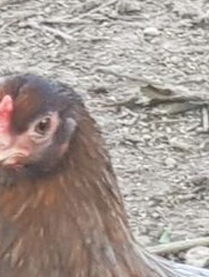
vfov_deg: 8.6
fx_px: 1743
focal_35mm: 217
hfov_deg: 6.8
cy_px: 542
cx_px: 218
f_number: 2.4
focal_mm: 6
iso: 64
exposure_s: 1/30
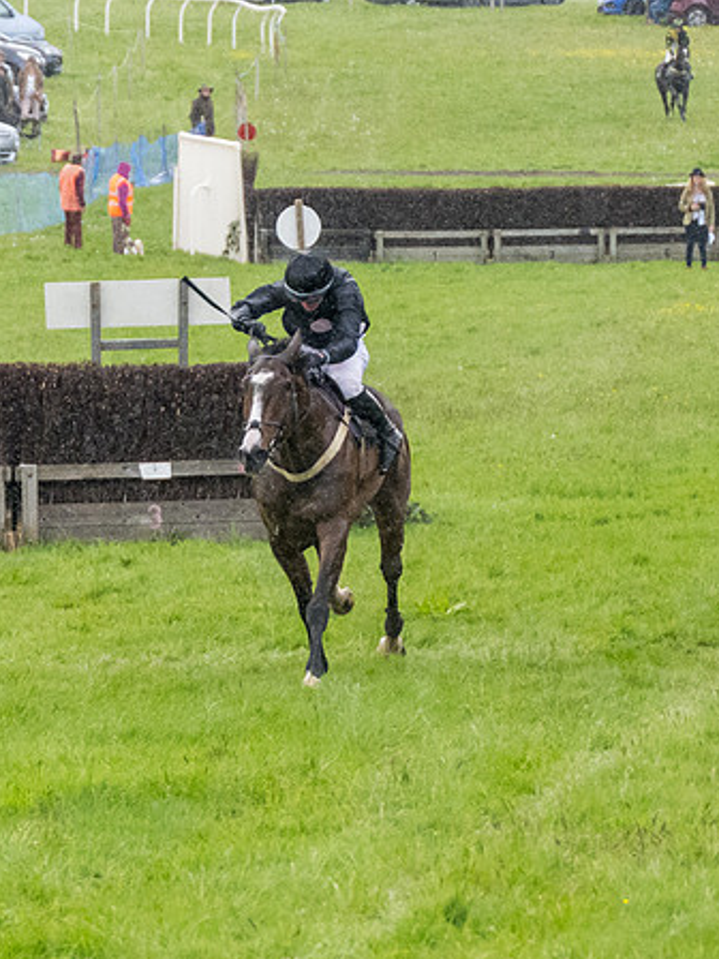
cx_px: 533
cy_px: 563
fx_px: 9998
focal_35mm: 361
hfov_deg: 4.1
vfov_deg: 5.5
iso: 2000
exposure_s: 1/1000
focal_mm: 99
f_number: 4
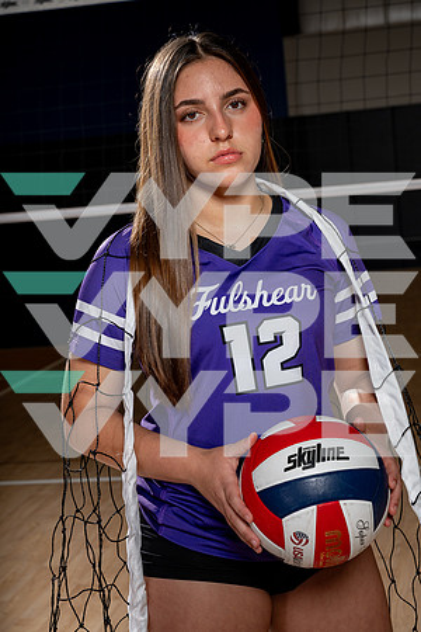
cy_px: 316
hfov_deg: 19.5
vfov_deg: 28.8
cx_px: 210
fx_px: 1228
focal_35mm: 70
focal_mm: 70
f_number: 8
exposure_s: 1/250
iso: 100
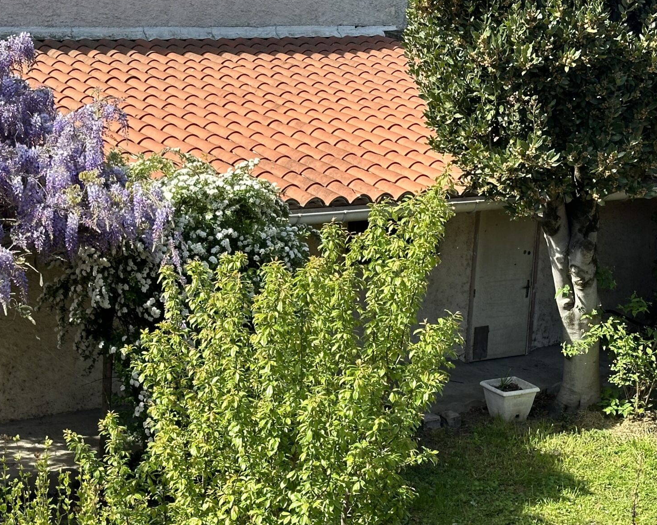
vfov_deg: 18.7
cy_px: 313
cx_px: 220
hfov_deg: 23.2
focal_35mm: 82
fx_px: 1594
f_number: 1.78
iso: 64
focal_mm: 6.86
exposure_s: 1/1212
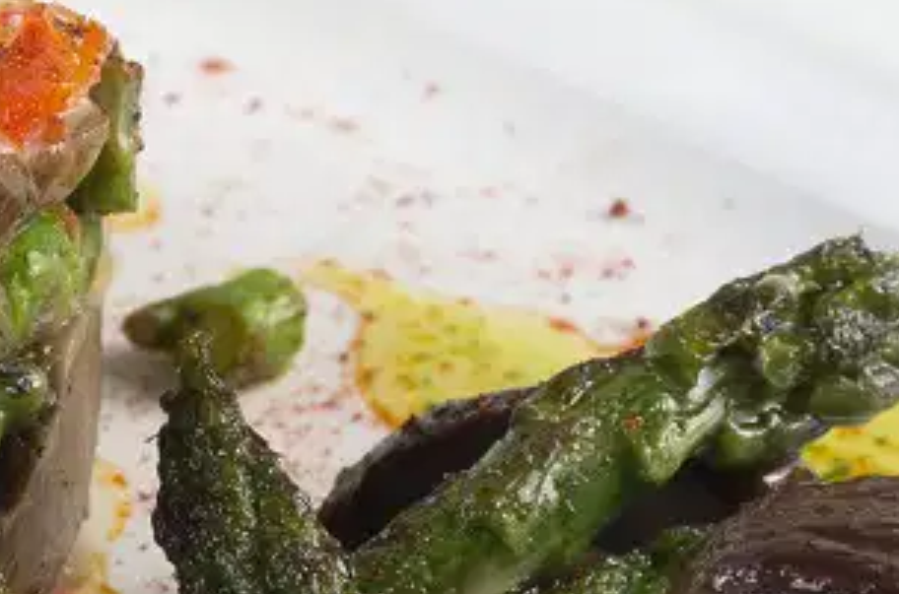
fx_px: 7871
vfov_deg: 4.3
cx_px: -538
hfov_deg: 6.4
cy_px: 551
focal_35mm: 316
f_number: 10
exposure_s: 1/60
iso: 100
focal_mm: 50
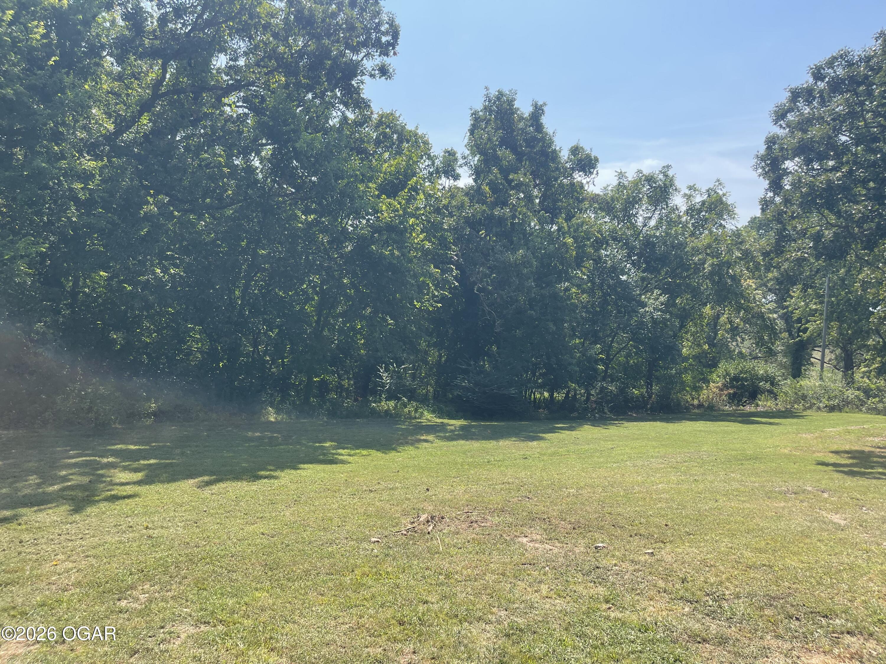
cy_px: 332
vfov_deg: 54.9
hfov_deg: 69.4
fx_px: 640
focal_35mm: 25
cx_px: 443
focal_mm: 5.1
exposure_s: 1/1912
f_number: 1.6
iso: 32
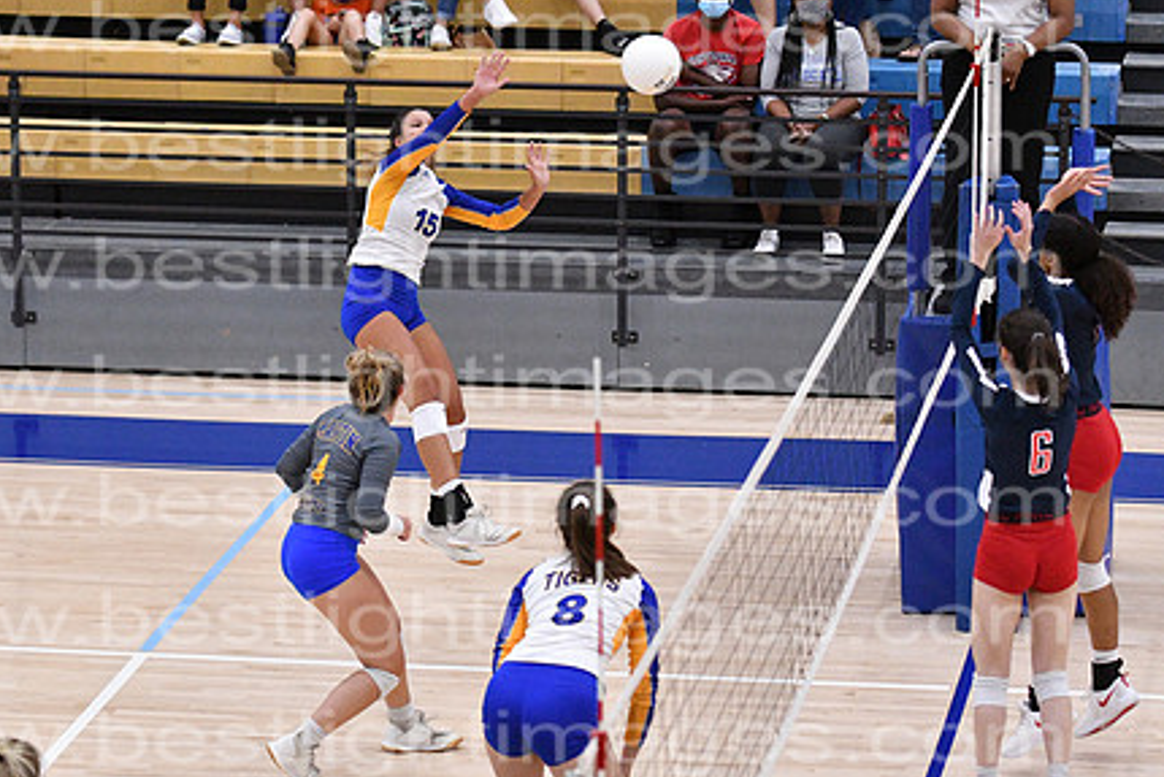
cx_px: 452
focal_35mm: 182
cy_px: 329
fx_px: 5886
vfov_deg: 7.6
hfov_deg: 11.3
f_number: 3.2
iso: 6400
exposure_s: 1/1000
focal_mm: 90
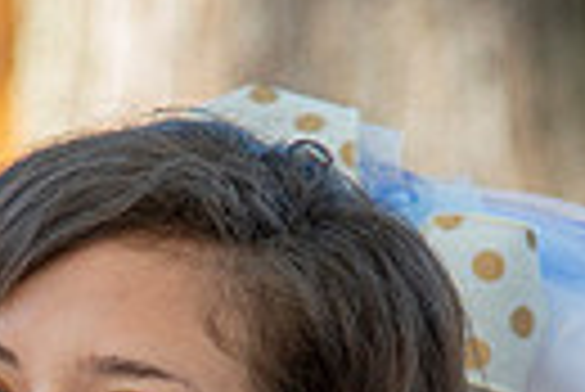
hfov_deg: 4.4
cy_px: 714
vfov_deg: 2.9
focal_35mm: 468
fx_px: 7613
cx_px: 68
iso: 125
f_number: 4
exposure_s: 1/125
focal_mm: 105
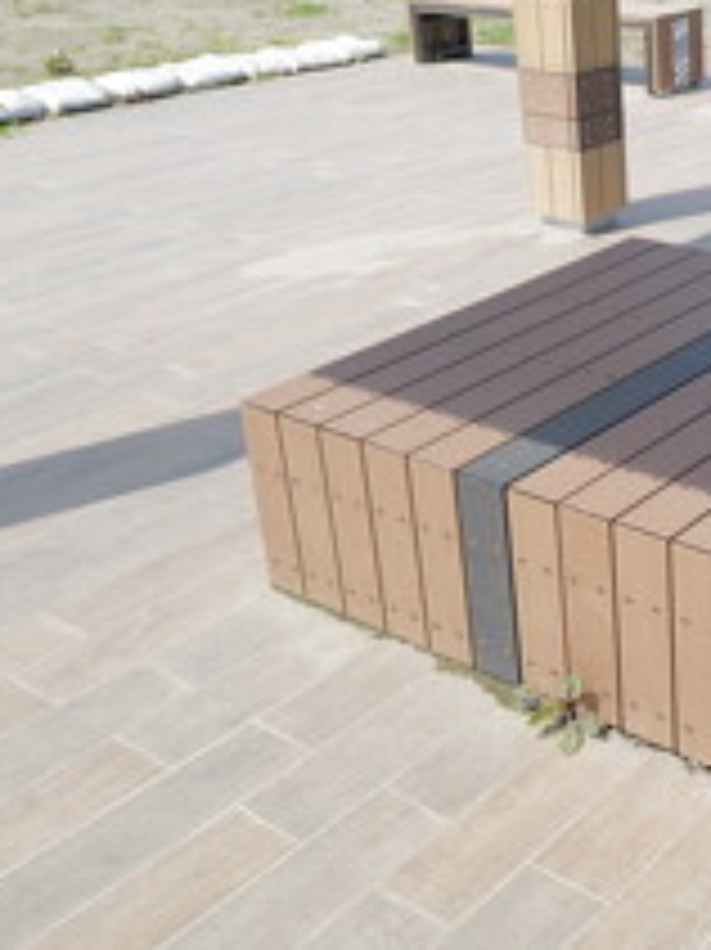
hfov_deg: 26.5
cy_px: 394
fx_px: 1398
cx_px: 765
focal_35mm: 51
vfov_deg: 37.4
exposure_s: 1/320
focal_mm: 28
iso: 100
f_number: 4.5
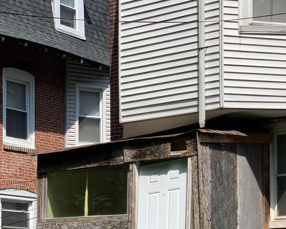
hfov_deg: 18.8
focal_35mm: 102
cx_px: 177
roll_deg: -0.1
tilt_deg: +3.6
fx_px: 864
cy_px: 244
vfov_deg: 14.8
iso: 16
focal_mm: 6
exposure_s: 1/1089
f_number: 2.4
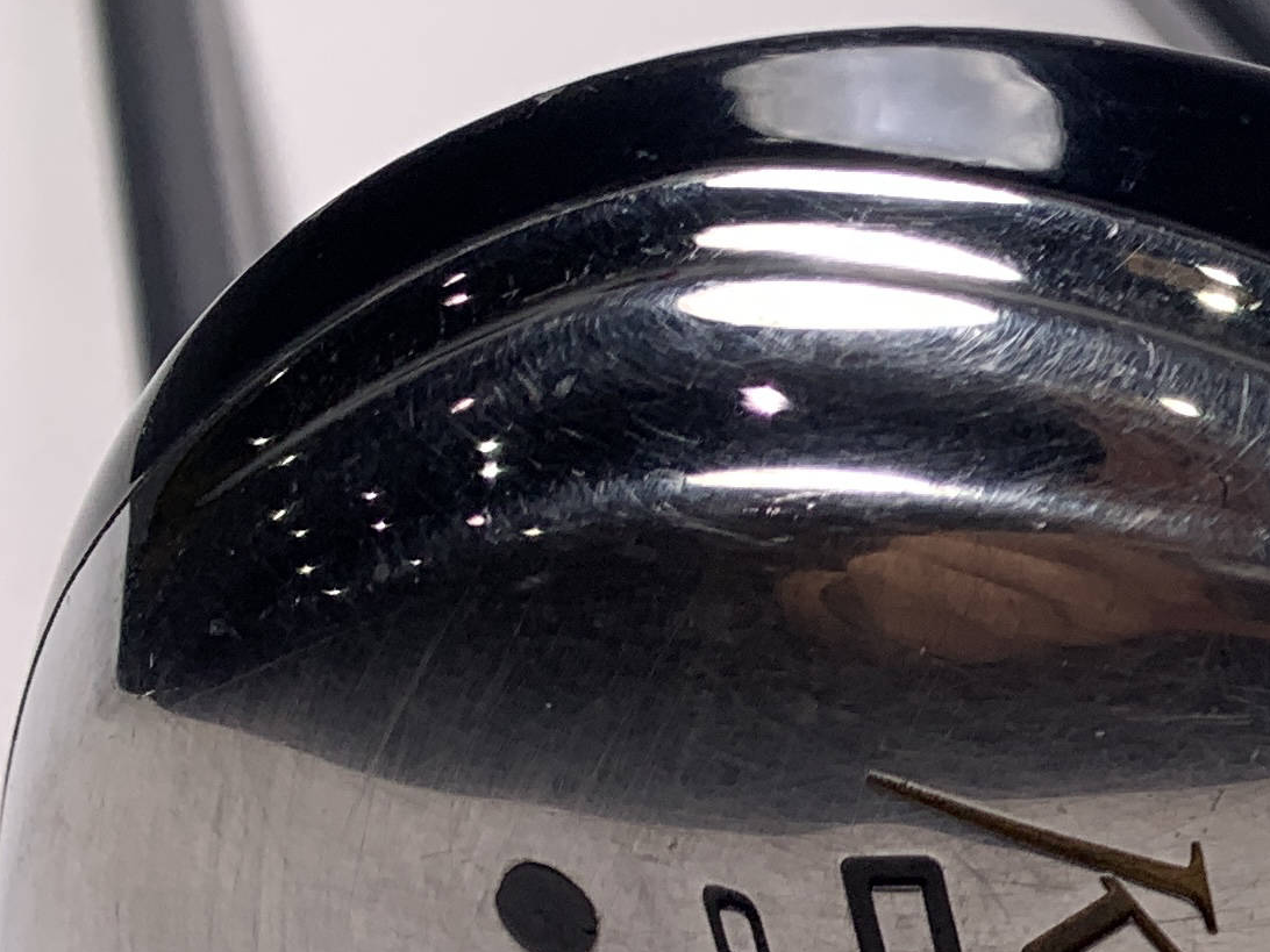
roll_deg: +3.0
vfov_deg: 15.1
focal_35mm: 96
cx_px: 2204
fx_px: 3522
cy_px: 965
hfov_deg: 17.2
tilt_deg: -38.3
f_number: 1.8
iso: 25
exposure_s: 1/259
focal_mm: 4.25
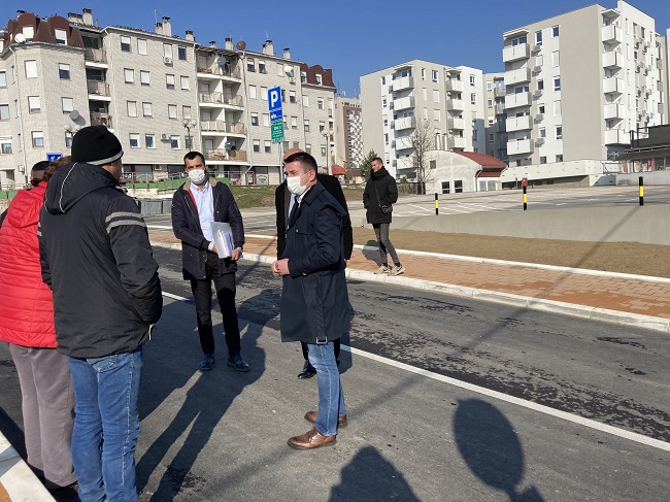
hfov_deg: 63.5
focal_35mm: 28
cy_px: 251
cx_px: 335
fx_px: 542
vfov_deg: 49.7
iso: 20
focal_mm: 3.99
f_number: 1.8
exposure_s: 1/2703
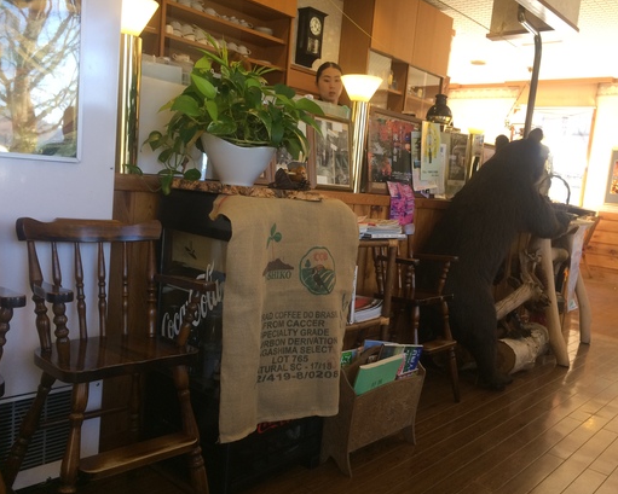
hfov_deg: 57.1
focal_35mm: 31
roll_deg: -4.4
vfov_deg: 47.1
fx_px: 567
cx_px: 328
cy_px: 251
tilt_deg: -5.8
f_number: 2.2
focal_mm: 4.15
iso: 64
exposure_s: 1/30
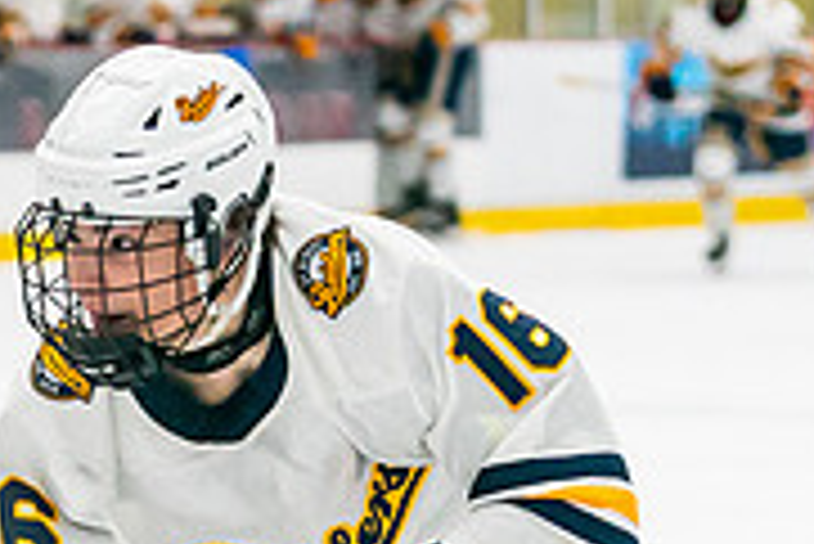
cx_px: 15
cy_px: 490
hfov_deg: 5.6
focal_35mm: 365
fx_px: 8259
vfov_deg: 3.8
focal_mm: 70
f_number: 2.8
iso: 3200
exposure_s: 1/1250
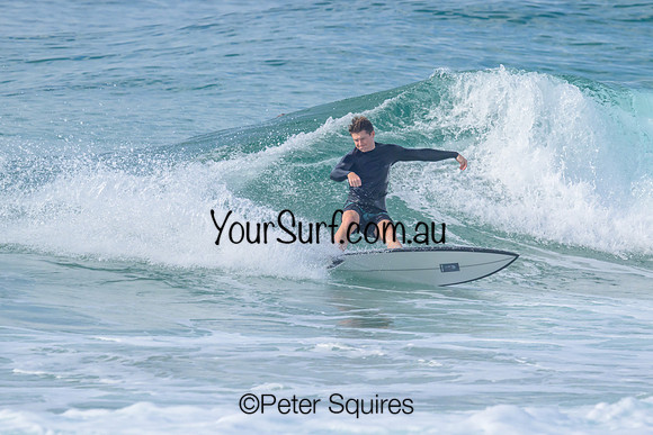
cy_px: 173
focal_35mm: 650
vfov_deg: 2.1
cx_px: 352
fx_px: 11792
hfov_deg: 3.2
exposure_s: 1/2000
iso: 800
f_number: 10
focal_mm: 500
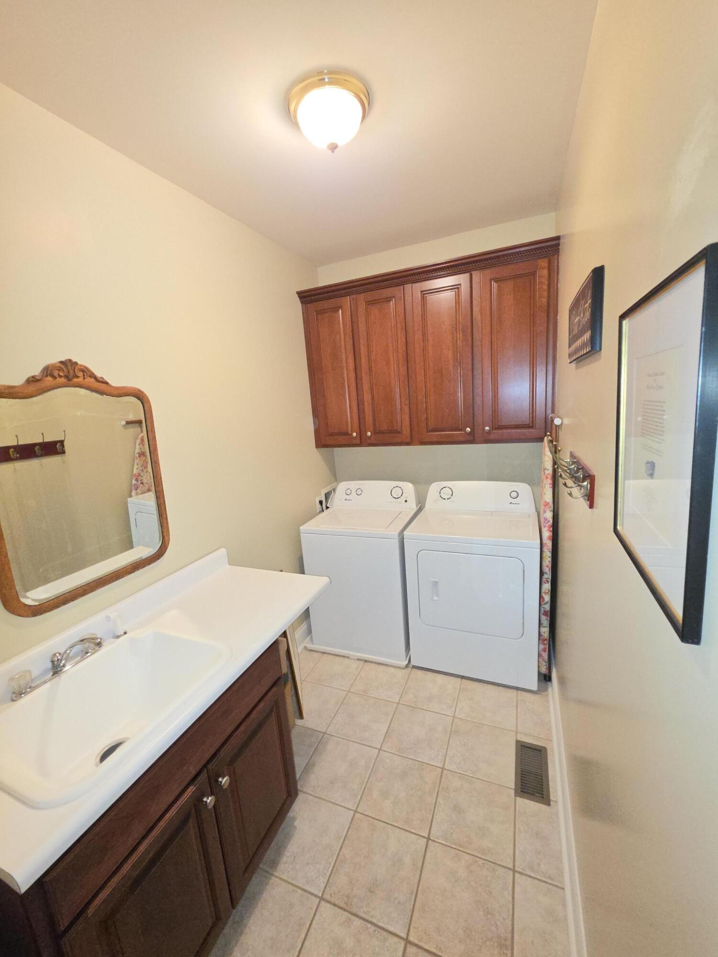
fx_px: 360
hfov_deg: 89.9
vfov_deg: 106.2
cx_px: 359
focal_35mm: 13
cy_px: 478
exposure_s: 1/60
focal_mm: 2.2
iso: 200
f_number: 1.9
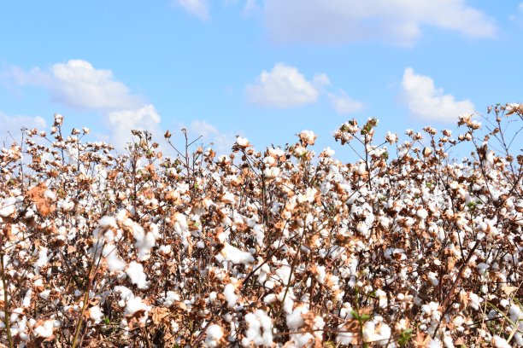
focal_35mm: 72
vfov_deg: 18.9
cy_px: 174
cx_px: 262
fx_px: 1046
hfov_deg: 28.1
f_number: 8
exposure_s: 1/500
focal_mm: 48
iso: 180
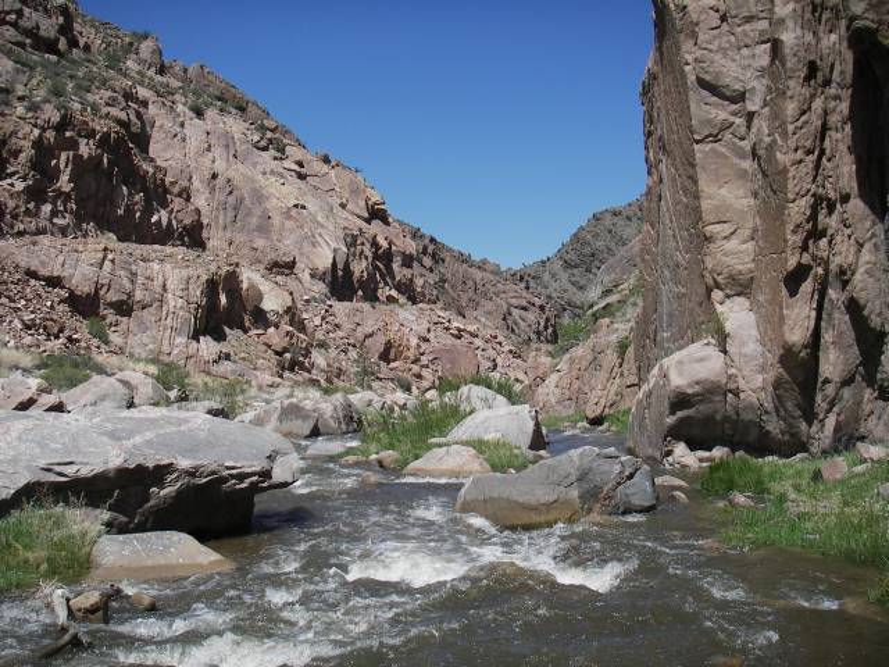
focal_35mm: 38
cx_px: 444
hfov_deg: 49.0
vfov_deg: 37.7
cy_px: 334
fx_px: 976
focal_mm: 6.3
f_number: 3.3
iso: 50
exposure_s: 1/800
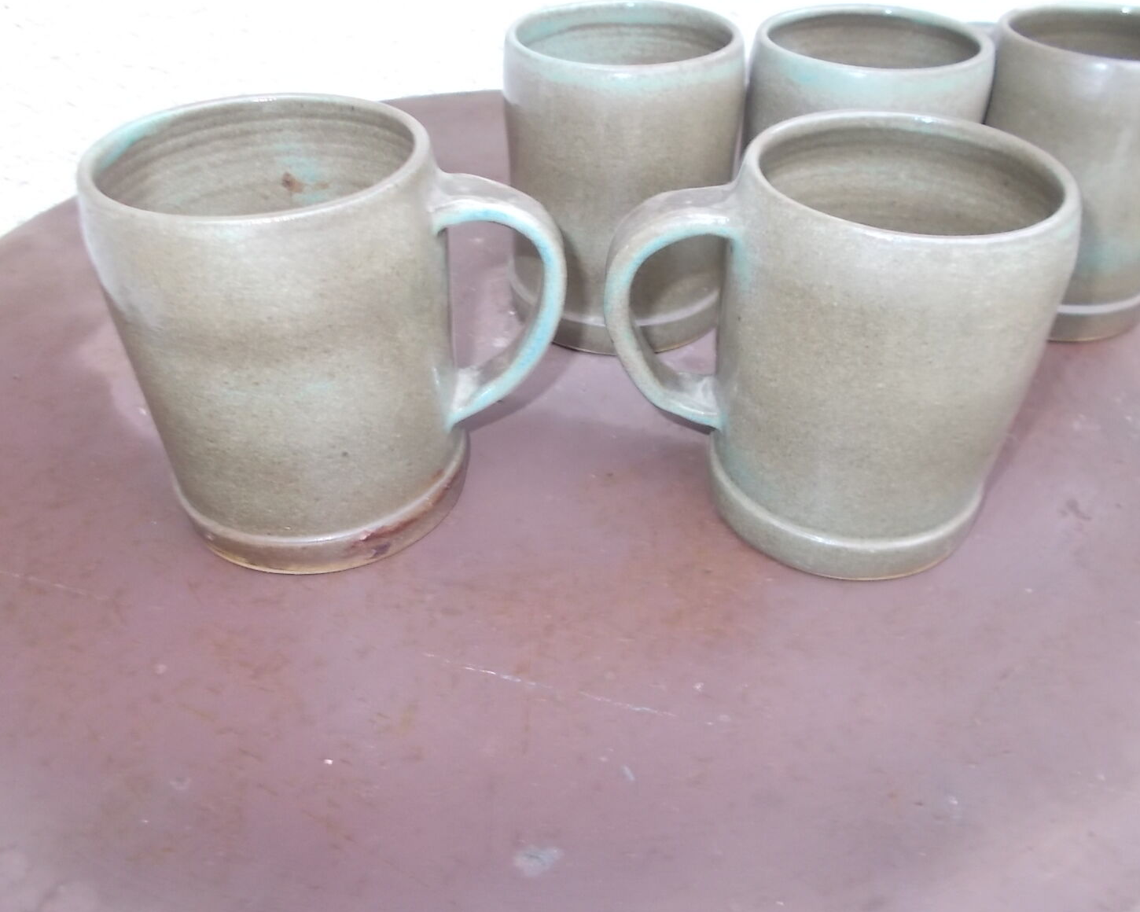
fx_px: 945
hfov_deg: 62.1
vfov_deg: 51.5
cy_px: 443
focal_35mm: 28
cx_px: 616
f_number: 3.2
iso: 200
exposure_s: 1/25
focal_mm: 4.6
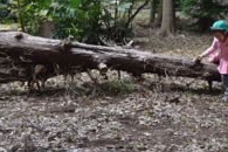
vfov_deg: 18.2
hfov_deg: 27.2
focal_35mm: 74
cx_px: 153
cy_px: 24
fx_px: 469
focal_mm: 24
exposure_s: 1/100
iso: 400
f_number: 5
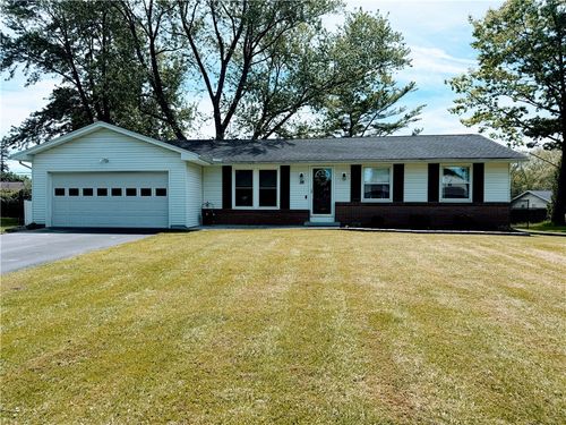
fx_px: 392
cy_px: 212
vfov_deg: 56.8
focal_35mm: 24
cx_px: 283
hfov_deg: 71.6
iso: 80
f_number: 1.78
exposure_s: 1/3759
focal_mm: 6.76
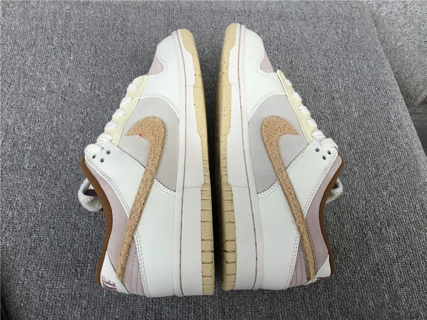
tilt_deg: -58.0
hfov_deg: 58.4
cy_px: 160
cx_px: 214
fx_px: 382
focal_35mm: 31
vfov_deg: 45.4
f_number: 2.4
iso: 25
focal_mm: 3.3
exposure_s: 1/691
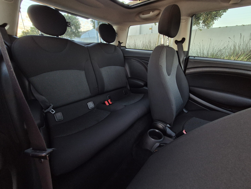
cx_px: 126
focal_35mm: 13
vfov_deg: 89.9
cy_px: 94
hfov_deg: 106.2
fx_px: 94
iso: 320
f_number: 2.2
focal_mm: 2.2
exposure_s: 1/50
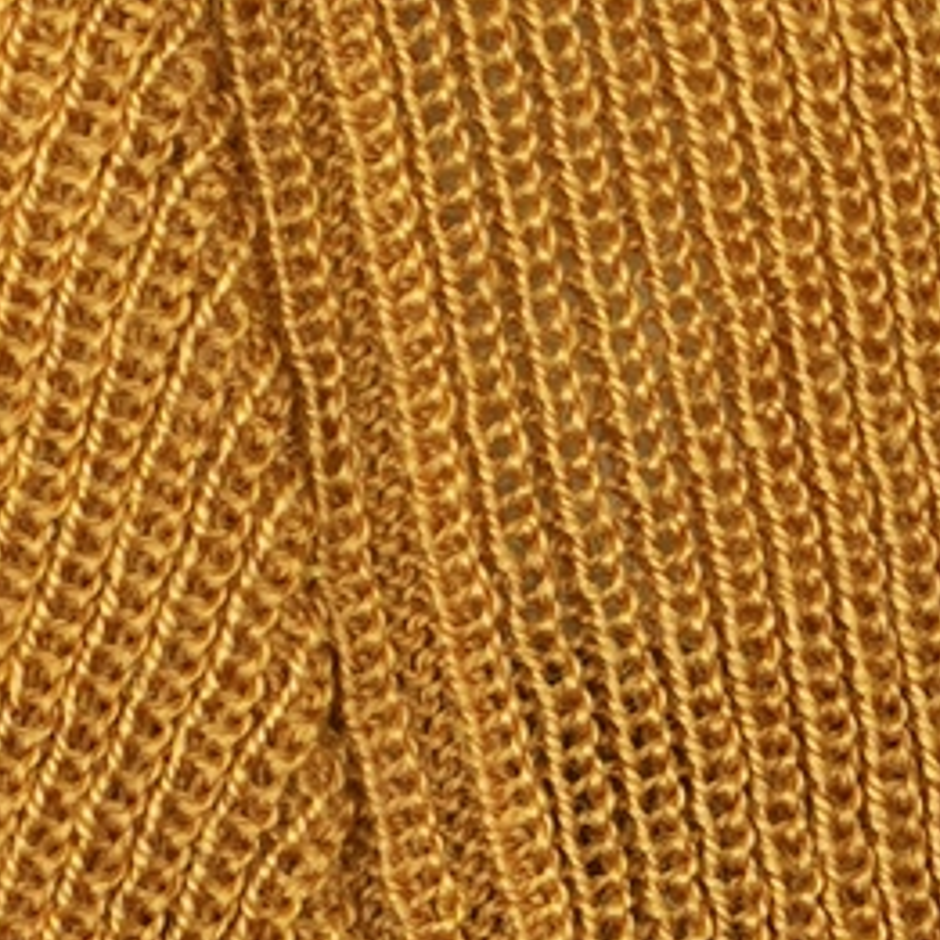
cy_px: 90
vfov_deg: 1.4
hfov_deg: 1.4
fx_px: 39693
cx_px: 1794
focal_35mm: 1292
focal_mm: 92
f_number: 8
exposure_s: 1/50
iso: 320
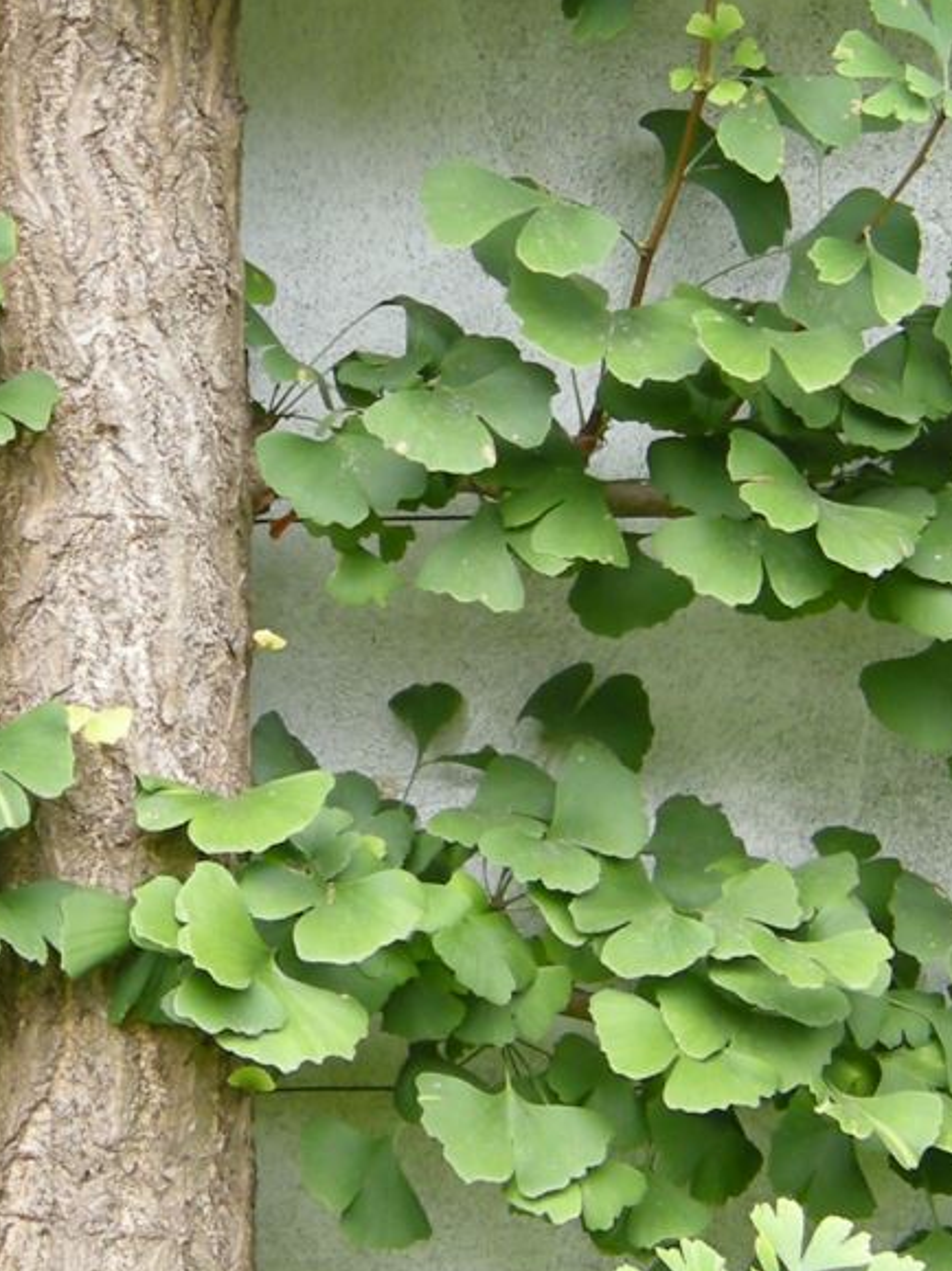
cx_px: 156
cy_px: 468
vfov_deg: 16.3
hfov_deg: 12.2
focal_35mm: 121
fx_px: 4439
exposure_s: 1/54
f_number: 2.7
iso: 64
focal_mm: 7.5
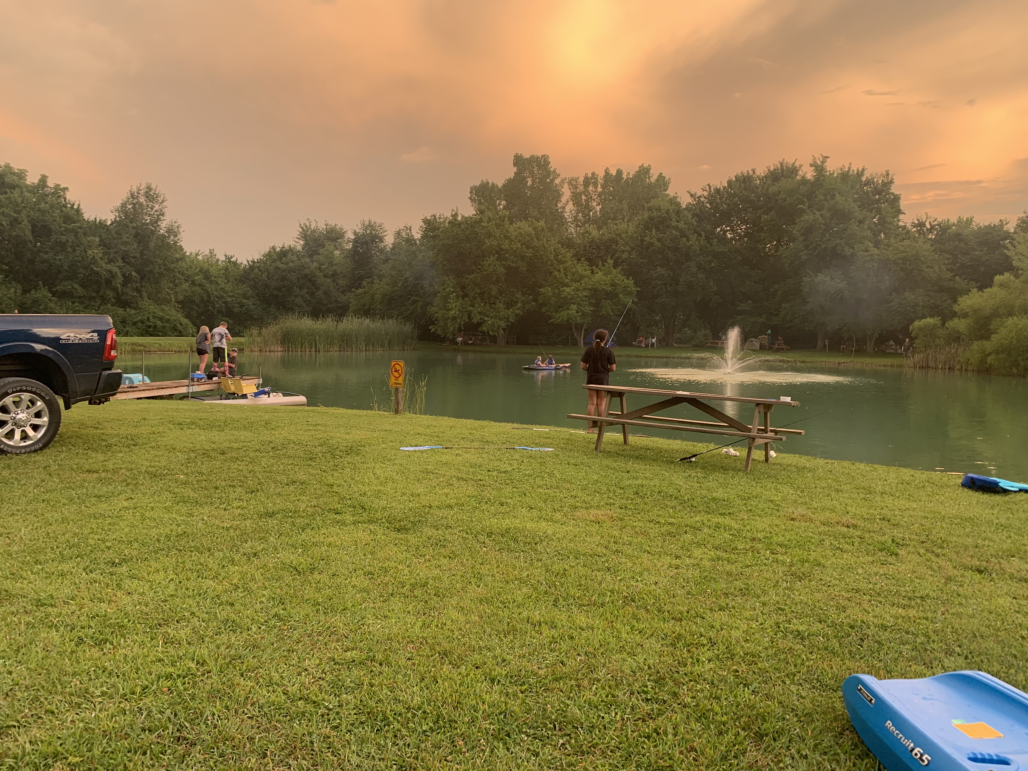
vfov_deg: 53.1
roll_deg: -1.0
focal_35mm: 26
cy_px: 386
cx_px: 514
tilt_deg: -4.0
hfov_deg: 67.3
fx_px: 772
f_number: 1.8
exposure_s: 1/121
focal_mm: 4.25
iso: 50
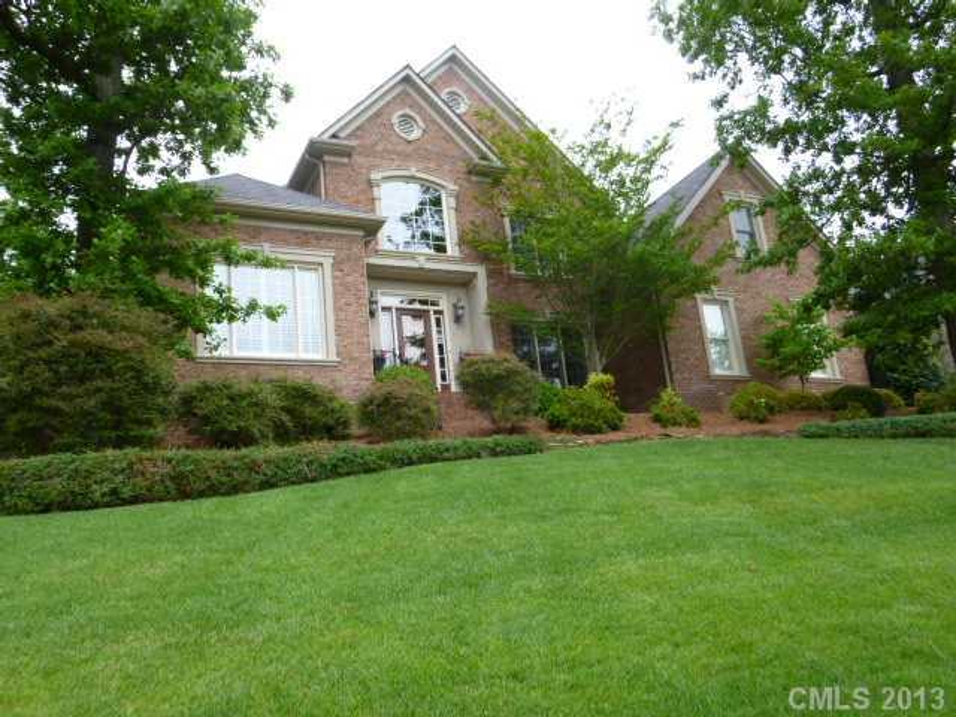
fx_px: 801
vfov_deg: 48.2
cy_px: 358
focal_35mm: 29
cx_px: 478
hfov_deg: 61.7
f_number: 3.3
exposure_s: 1/320
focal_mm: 5.2
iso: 100
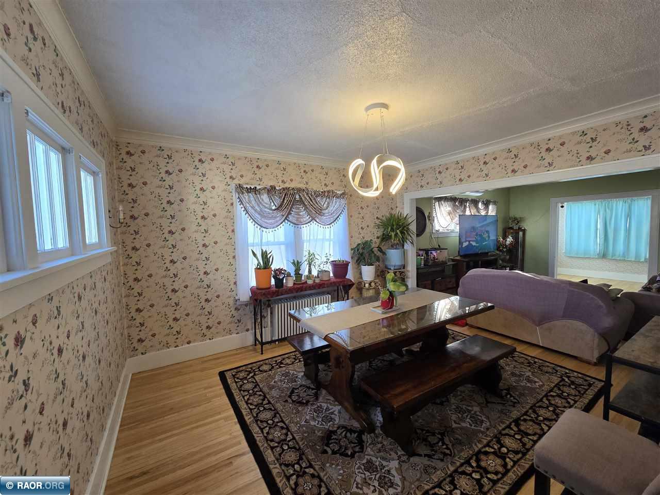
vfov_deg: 89.9
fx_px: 248
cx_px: 330
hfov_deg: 106.2
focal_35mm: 13
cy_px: 248
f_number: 2.2
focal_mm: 2.2
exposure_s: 1/60
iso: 80
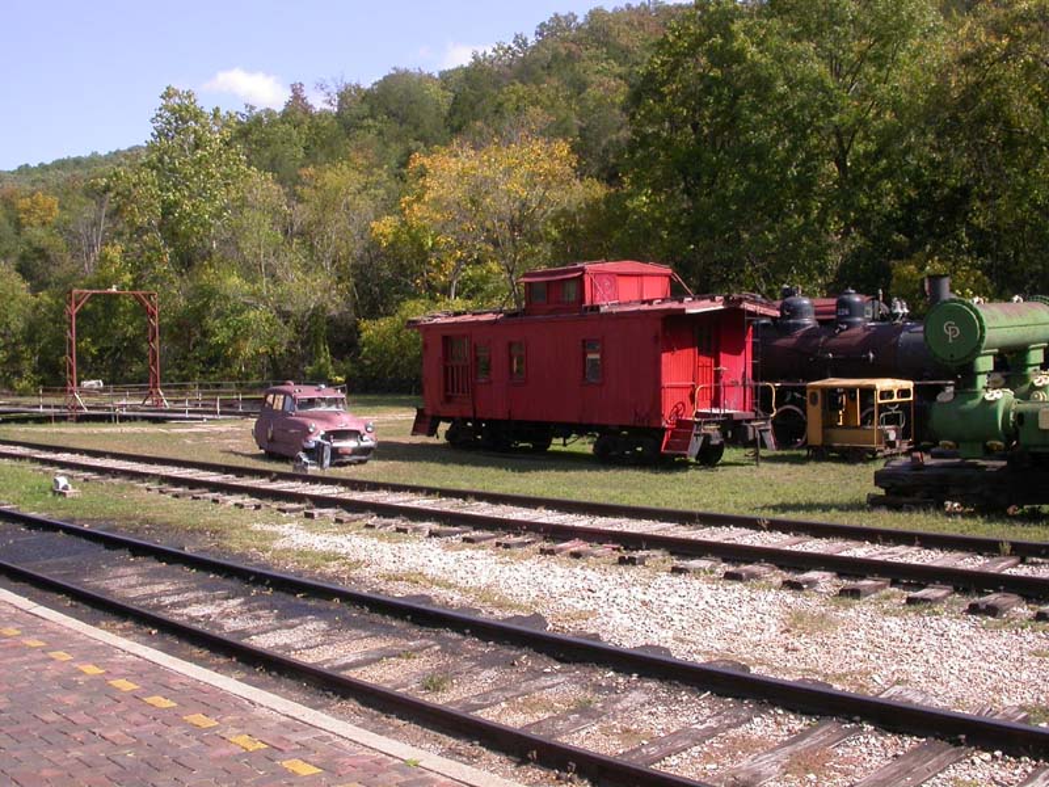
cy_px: 394
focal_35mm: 38
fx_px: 1152
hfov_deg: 49.0
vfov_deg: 37.7
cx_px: 524
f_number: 6.7
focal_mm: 7.85
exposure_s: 1/220
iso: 100
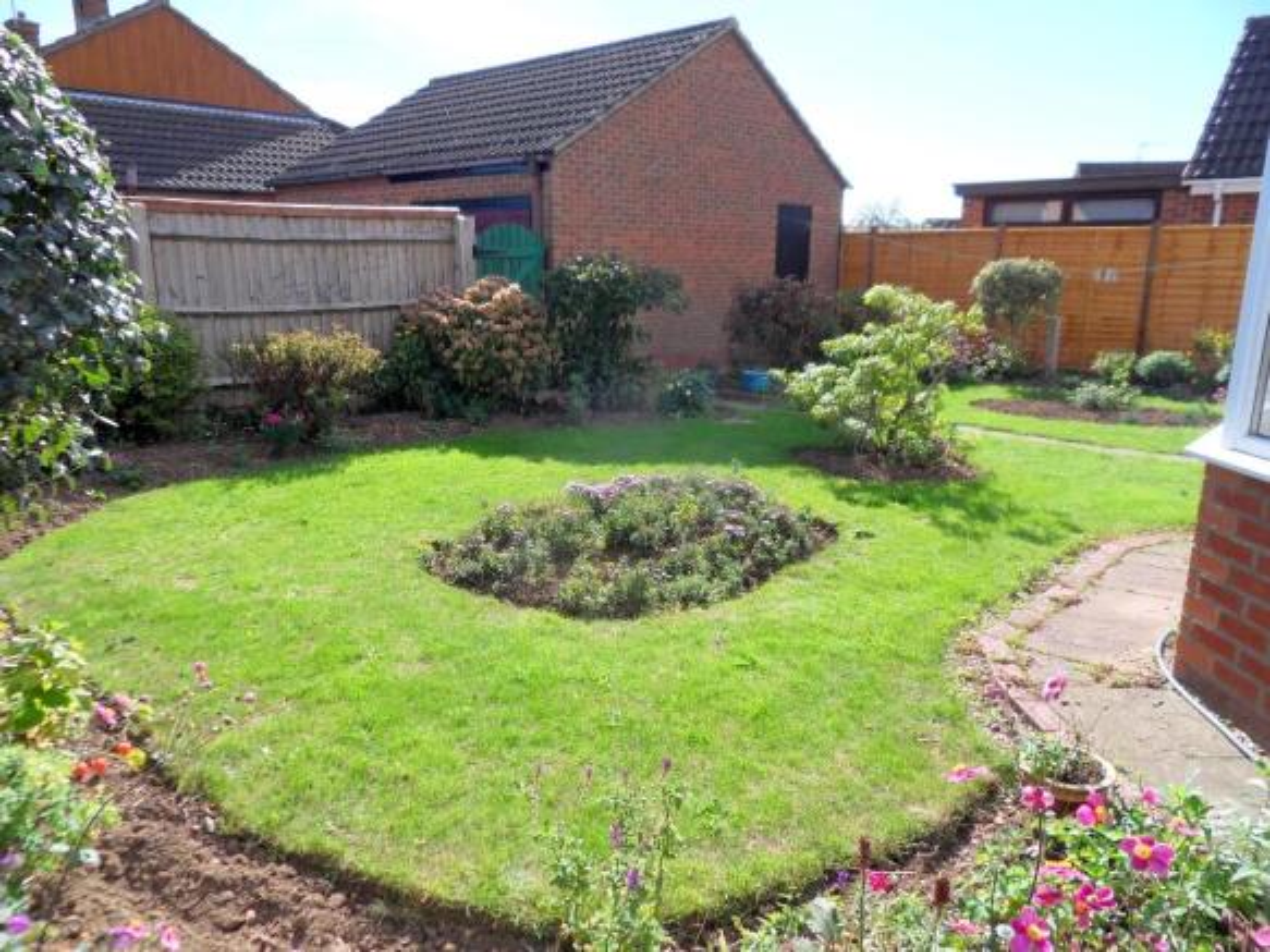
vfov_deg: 56.8
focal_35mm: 24
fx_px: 880
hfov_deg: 71.6
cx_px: 635
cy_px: 476
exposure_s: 1/125
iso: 80
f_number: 7.5
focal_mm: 4.2
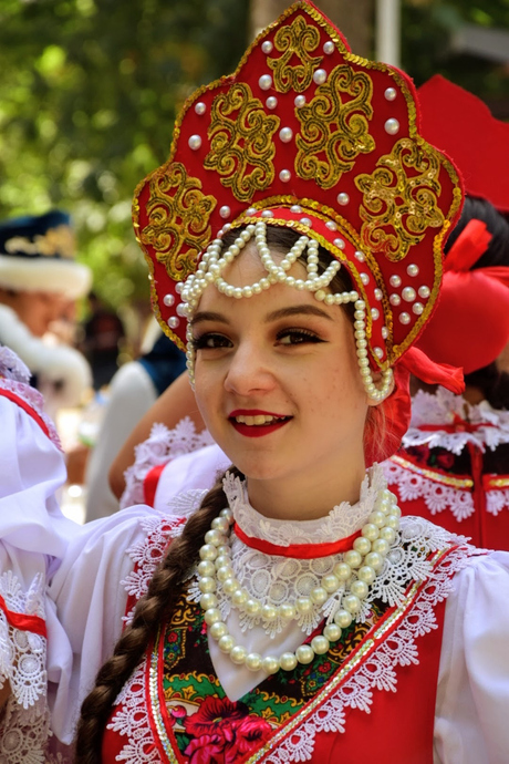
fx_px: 3340
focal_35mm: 158
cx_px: 254
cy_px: 382
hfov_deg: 8.7
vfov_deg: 13.0
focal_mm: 105
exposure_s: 1/125
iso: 250
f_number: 7.1
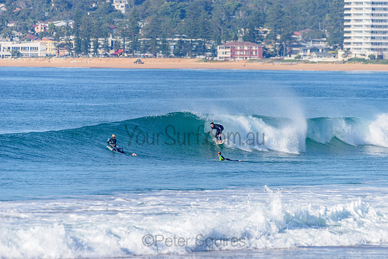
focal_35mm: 500
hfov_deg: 4.1
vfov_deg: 2.8
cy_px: 130
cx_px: 194
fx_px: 5390
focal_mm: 500
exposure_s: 1/2000
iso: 160
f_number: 5.6
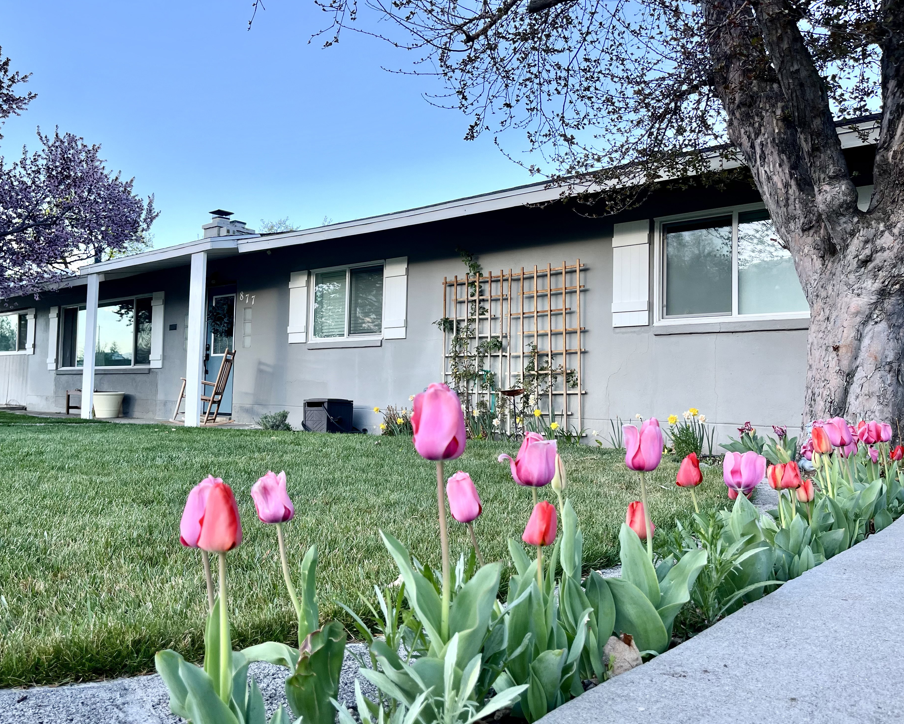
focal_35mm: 28
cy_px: 357
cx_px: 418
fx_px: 749
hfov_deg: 62.1
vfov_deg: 51.5
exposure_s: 1/589
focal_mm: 5.1
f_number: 1.6
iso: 50
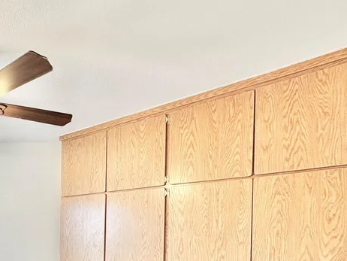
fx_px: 311
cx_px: 14
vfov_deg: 41.5
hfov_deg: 49.5
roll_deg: -1.1
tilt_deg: -1.2
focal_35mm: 31
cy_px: 239
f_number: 2.2
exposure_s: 1/120
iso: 125
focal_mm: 2.22
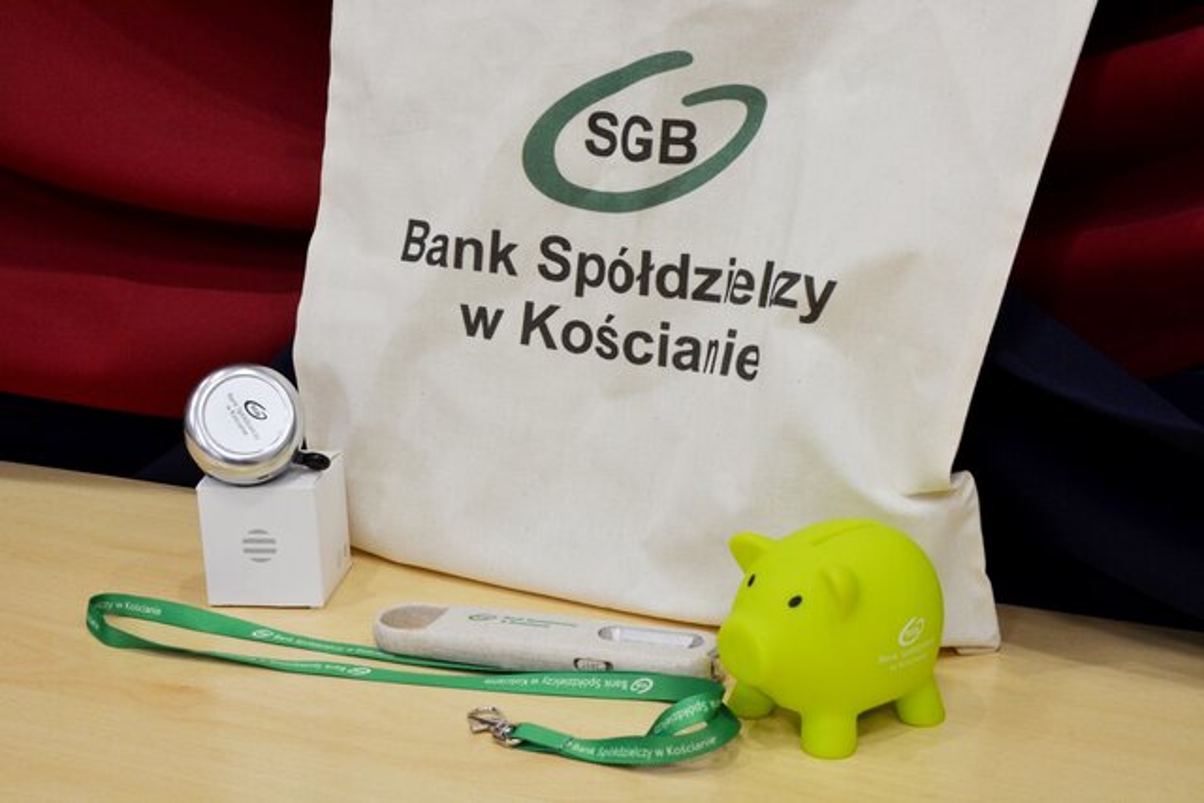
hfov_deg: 41.1
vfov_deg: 28.1
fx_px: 1606
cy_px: 402
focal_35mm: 48
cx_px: 602
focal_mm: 32
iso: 640
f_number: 13
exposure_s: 1/30
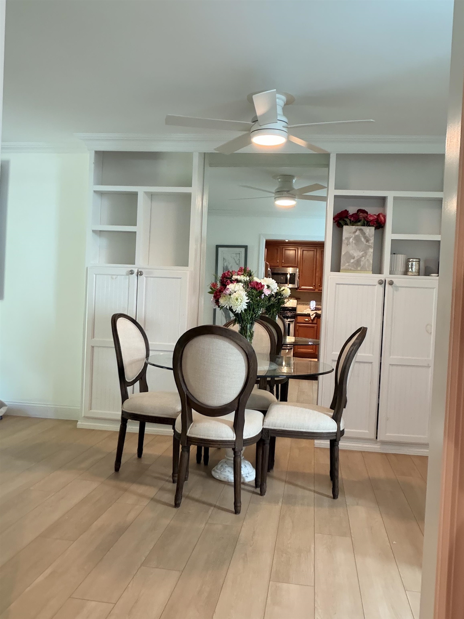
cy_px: 310
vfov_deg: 60.0
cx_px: 232
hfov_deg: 46.8
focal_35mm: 30
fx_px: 536
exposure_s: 1/30
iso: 320
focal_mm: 2.71
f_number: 1.9
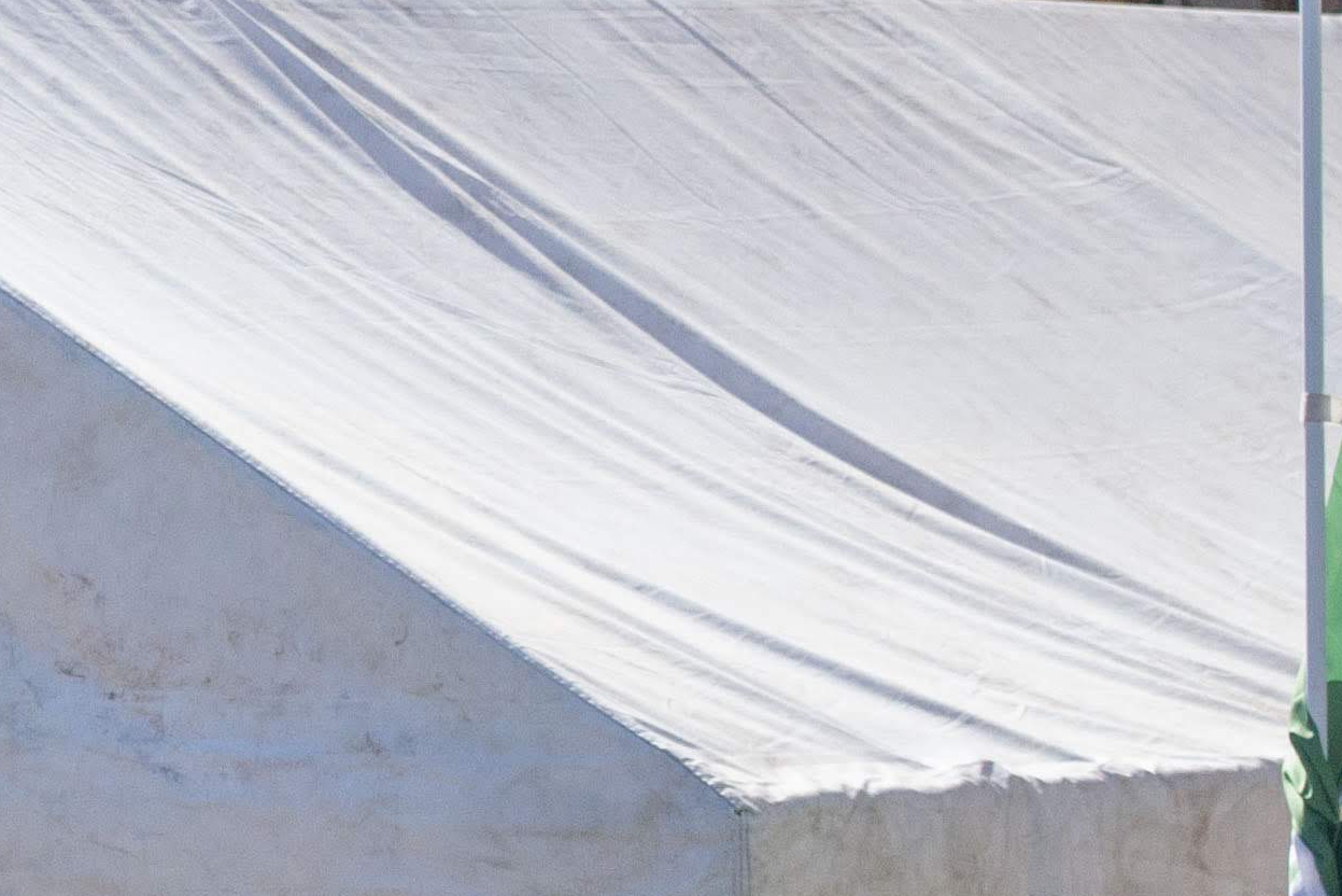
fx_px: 9918
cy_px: 221
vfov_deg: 5.2
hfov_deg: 7.6
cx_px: -729
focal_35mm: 266
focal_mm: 48
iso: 800
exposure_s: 1/1600
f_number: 5.6
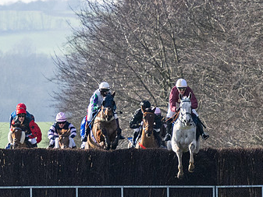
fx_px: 7456
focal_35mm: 981
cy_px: 186
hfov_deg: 2.0
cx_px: 180
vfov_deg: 1.5
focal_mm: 160
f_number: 5
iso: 400
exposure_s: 1/2000
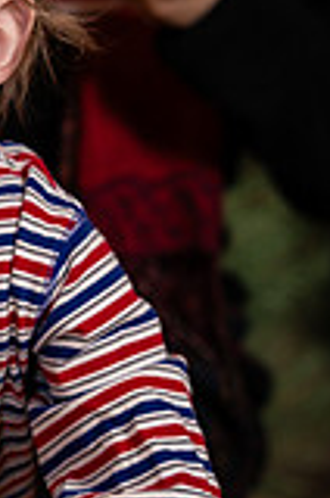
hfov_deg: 8.7
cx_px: -68
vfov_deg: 13.3
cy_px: 261
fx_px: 2140
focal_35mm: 155
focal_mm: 55
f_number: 3.2
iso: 250
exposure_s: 1/250
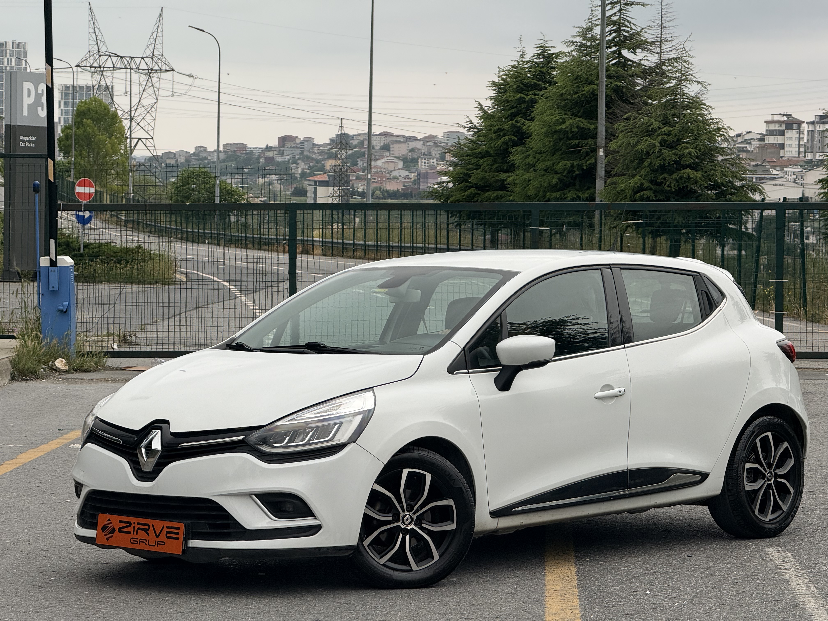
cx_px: 414
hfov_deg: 16.4
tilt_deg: -2.3
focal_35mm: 120
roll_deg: -0.8
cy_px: 310
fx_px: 2870
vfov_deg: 12.3
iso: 50
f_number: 2.8
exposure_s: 1/209
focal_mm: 15.66
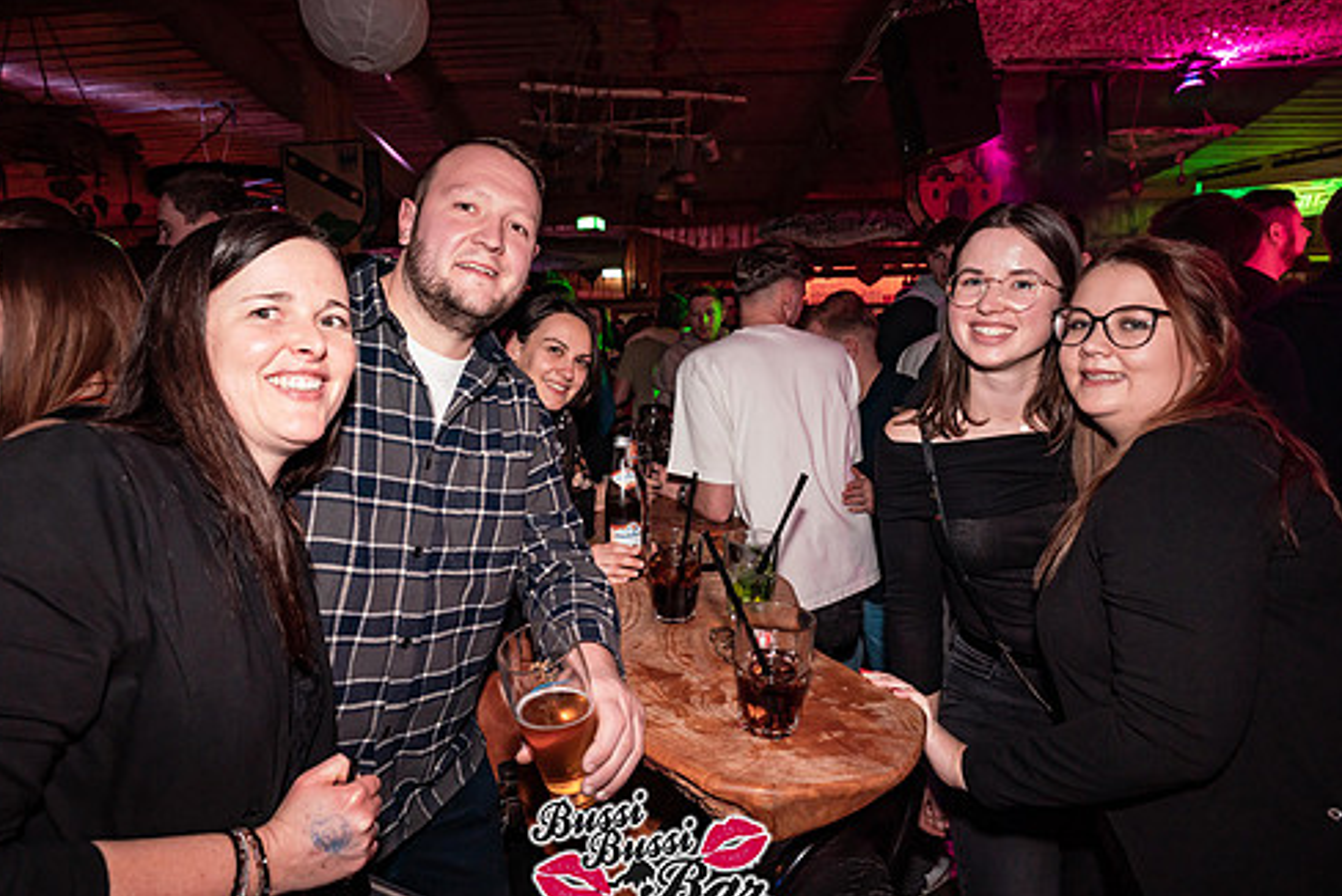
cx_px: 646
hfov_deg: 86.8
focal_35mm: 19
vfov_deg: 64.6
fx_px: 709
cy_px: 438
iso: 1600
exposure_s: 1/60
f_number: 4.5
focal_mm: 16
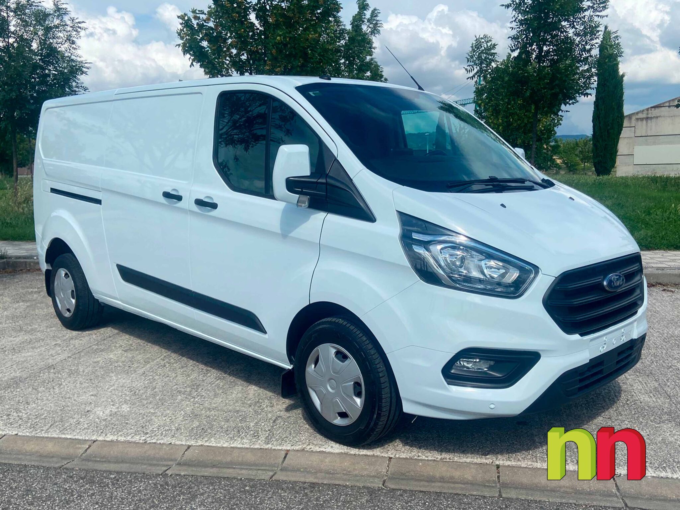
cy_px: 255
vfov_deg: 56.8
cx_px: 340
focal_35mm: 24
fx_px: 471
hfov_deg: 71.6
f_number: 1.8
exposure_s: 1/3200
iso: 80
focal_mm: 6.86
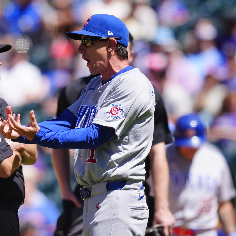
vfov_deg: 2.3
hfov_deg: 2.3
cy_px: 118
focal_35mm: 765
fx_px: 5901
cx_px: 86
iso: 500
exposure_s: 1/5000
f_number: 3.5
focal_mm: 400
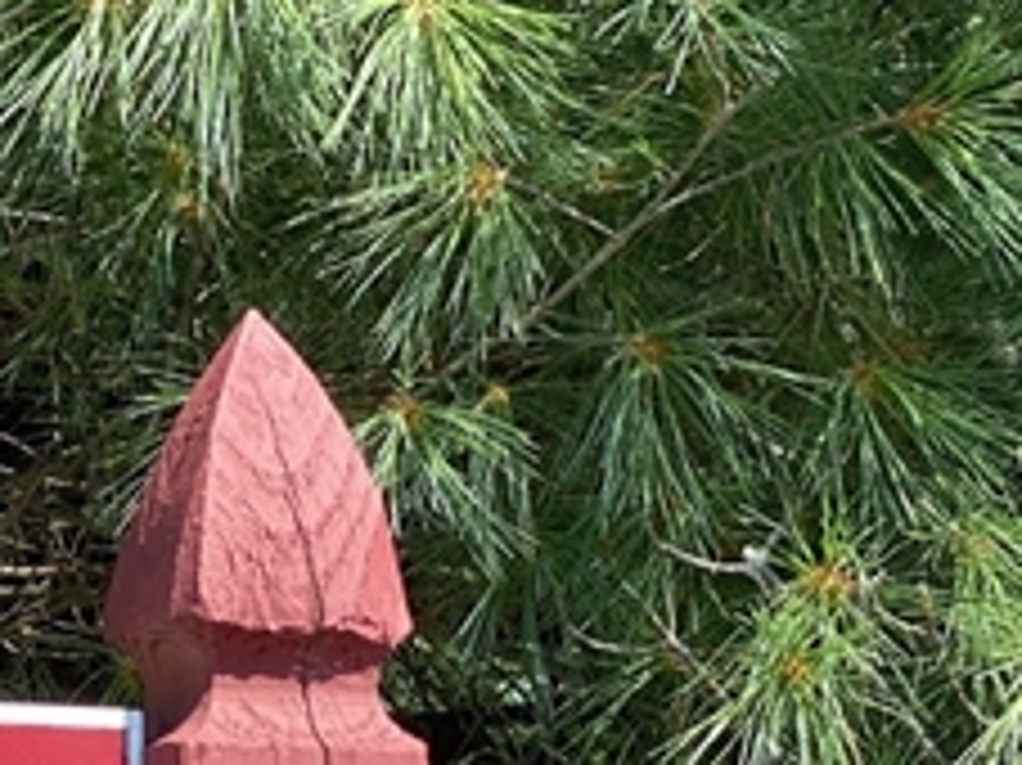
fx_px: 5193
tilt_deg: +0.3
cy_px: 1386
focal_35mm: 176
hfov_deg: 11.1
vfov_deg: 8.1
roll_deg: +0.8
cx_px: -23
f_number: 2
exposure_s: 1/340
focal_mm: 6
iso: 20
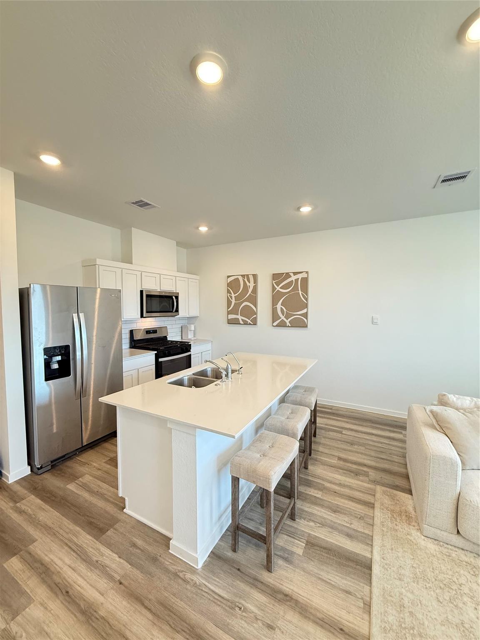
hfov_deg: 85.7
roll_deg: -0.4
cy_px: 320
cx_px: 240
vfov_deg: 102.1
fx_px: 259
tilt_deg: -2.9
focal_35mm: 14
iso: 640
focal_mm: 2.22
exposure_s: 1/120
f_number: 2.2
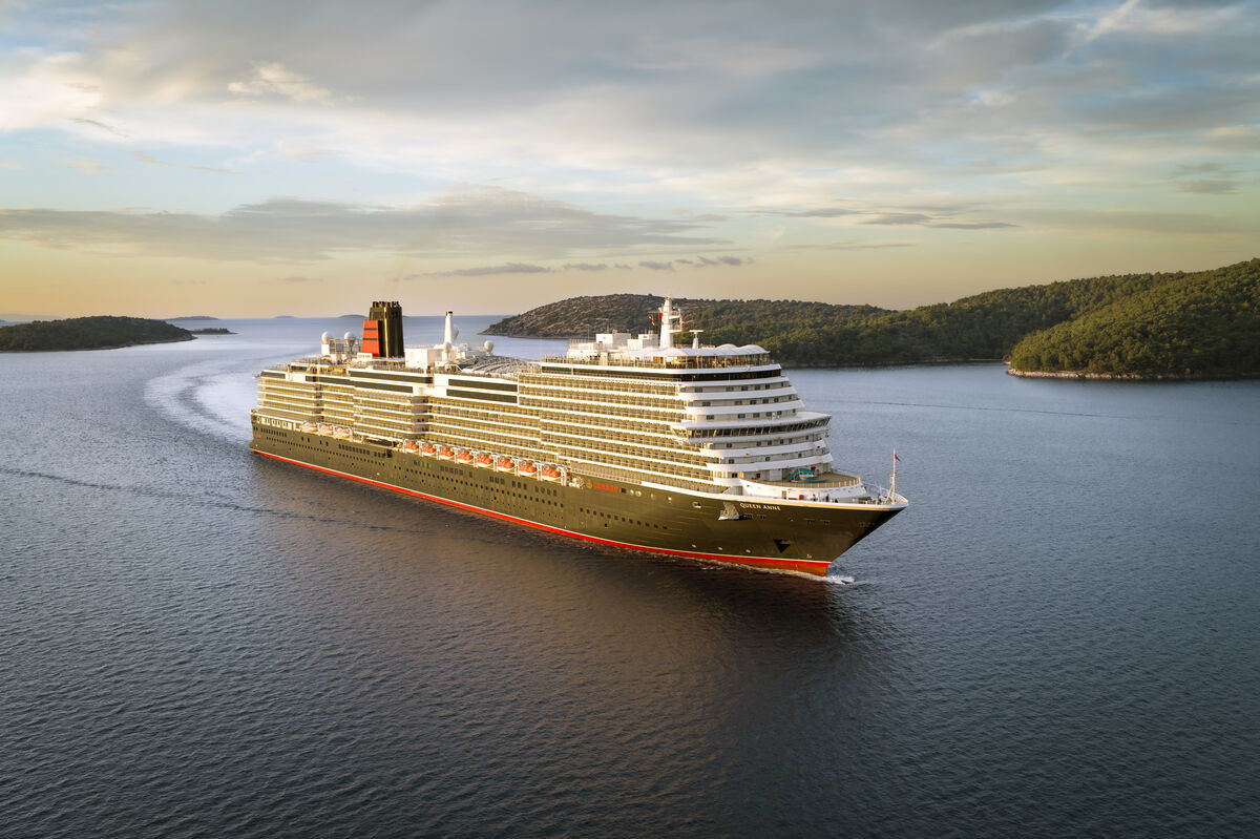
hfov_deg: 54.5
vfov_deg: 37.8
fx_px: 1224
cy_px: 420
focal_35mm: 35
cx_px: 630
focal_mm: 35
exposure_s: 1/125
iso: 200
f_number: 4
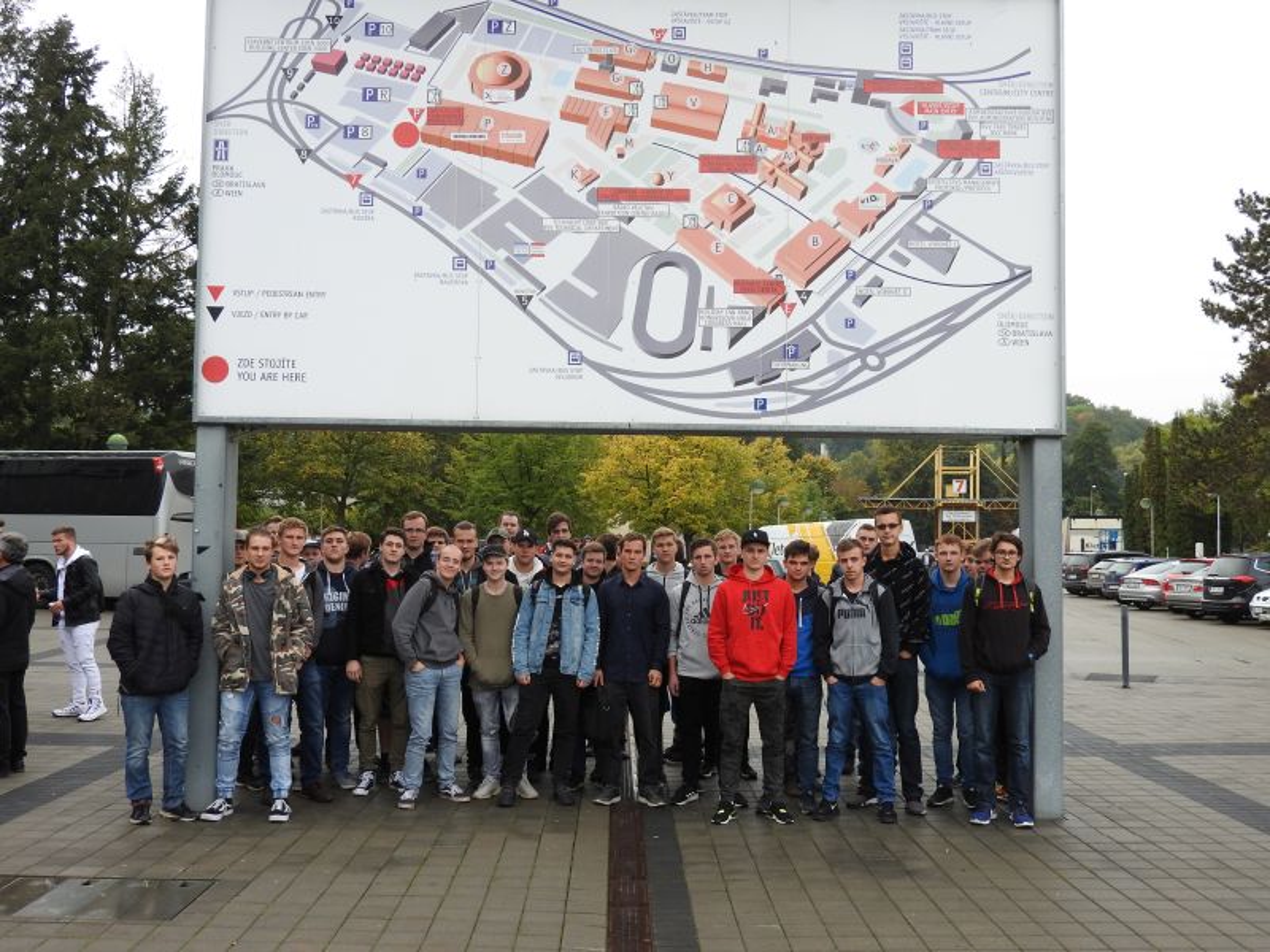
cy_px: 476
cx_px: 635
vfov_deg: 40.7
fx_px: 1284
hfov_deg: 52.6
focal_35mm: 35
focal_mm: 6.3
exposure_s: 1/160
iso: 100
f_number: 3.8
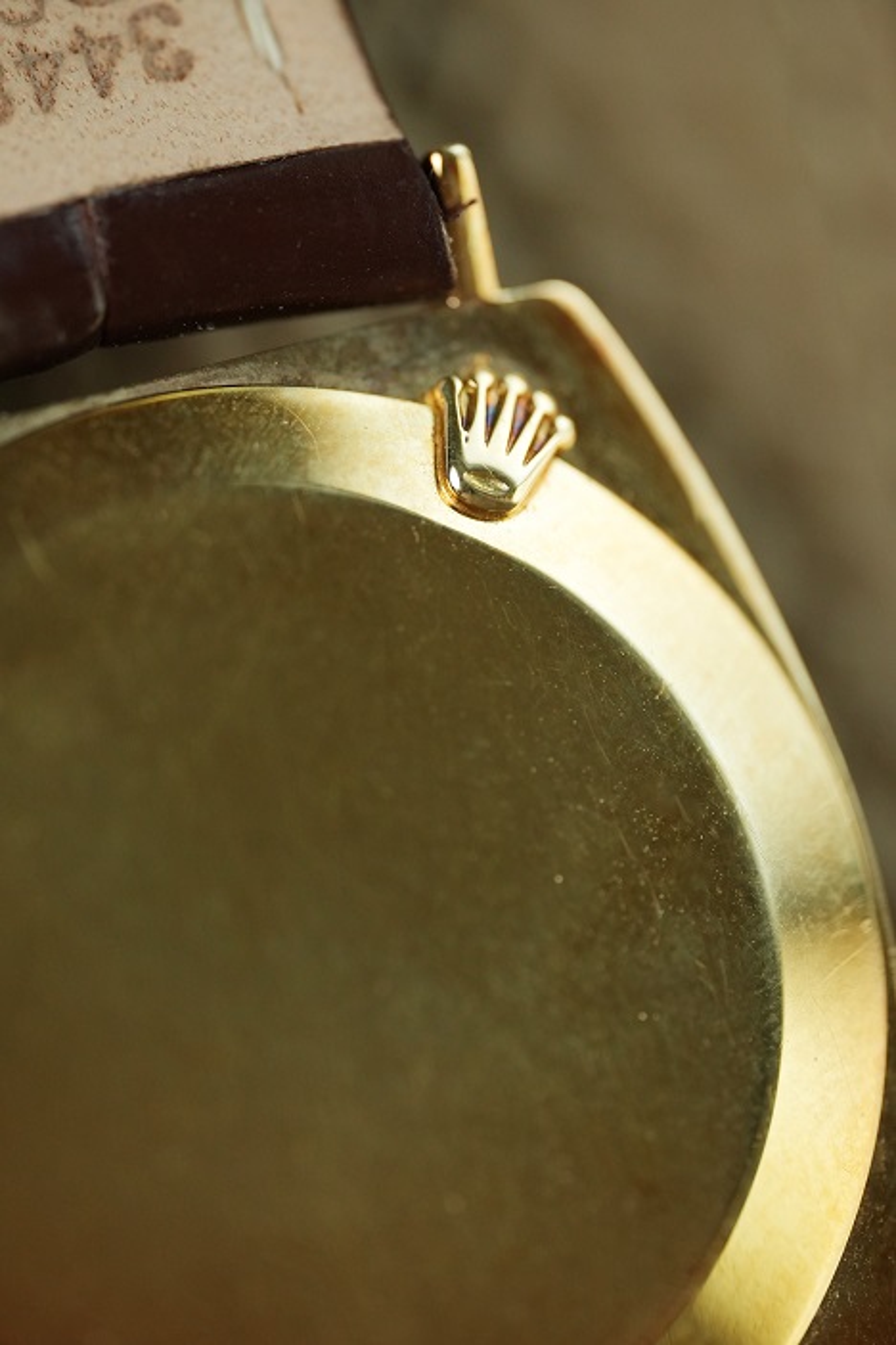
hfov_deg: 13.0
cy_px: 672
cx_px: 448
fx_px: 3920
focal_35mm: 105
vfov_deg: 19.5
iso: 2000
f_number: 2.8
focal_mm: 105
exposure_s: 1/250
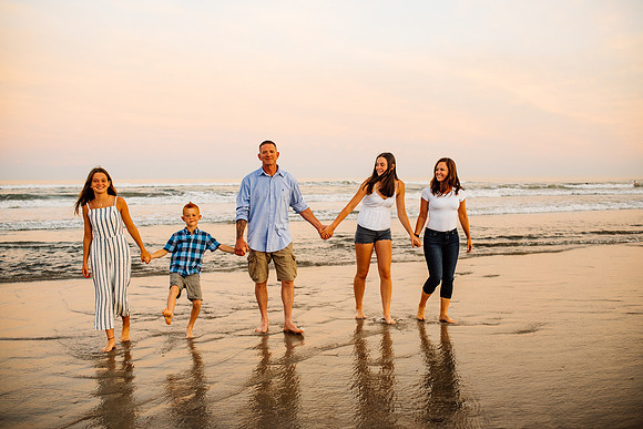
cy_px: 214
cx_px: 322
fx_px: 625
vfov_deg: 37.9
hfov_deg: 54.4
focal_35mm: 35
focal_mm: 35
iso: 320
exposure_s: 1/320
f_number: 2.8
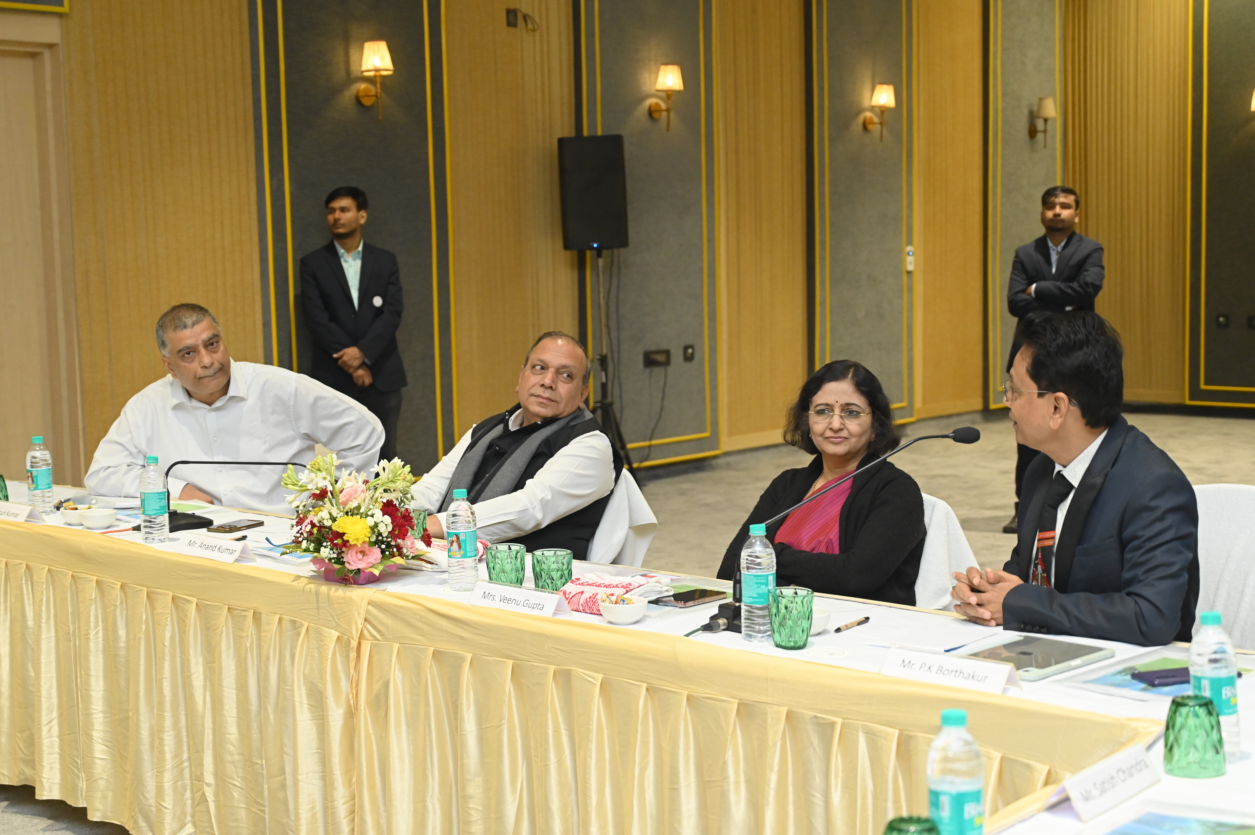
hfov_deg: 39.6
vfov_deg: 27.0
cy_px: 418
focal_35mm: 50
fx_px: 1742
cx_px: 628
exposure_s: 1/100
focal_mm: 50
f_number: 4
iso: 2000
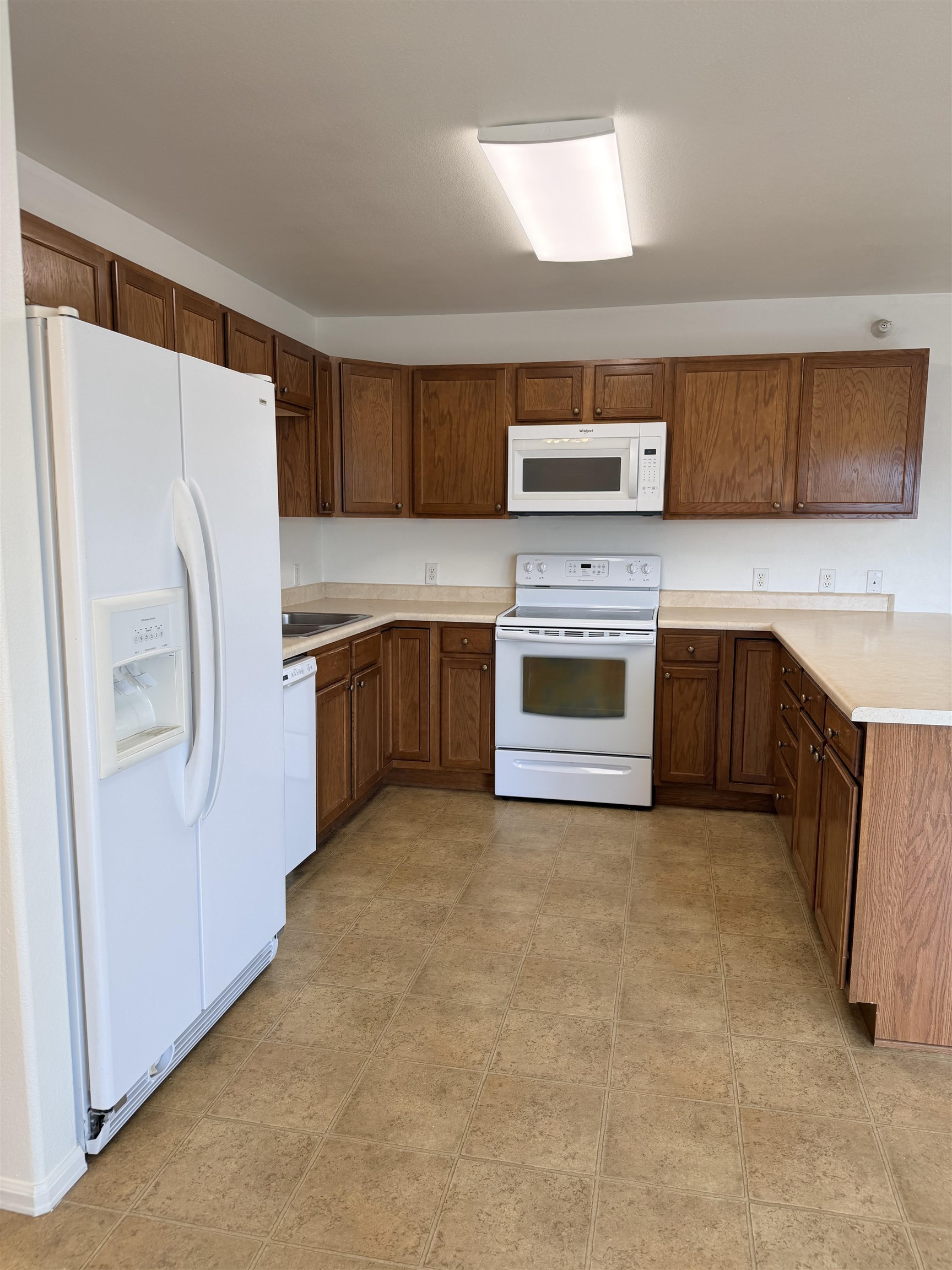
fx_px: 880
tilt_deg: -7.7
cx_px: 476
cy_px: 635
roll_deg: +0.5
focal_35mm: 24
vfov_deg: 71.6
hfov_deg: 56.8
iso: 80
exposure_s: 1/218
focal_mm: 6.76
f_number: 1.78
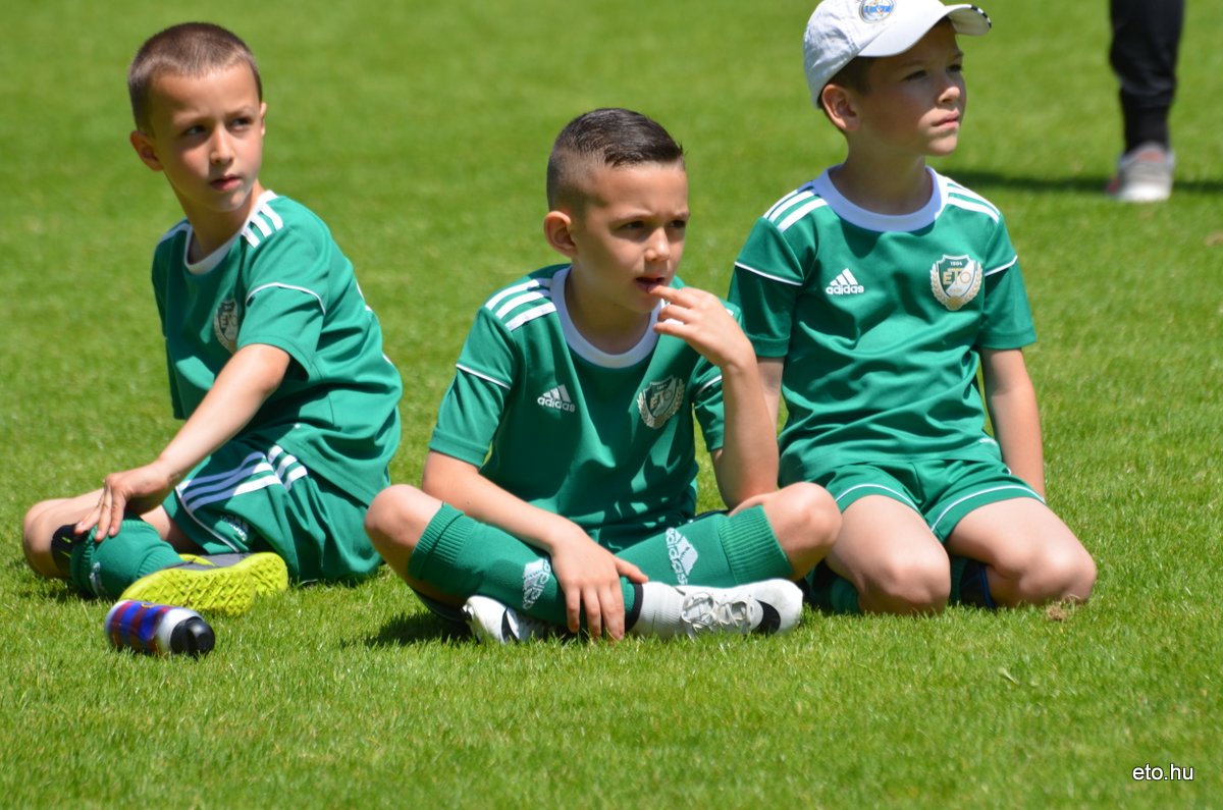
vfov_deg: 3.0
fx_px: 15257
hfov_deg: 4.6
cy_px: 405
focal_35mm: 450
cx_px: 612
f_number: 6.3
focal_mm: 300
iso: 200
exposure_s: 1/640
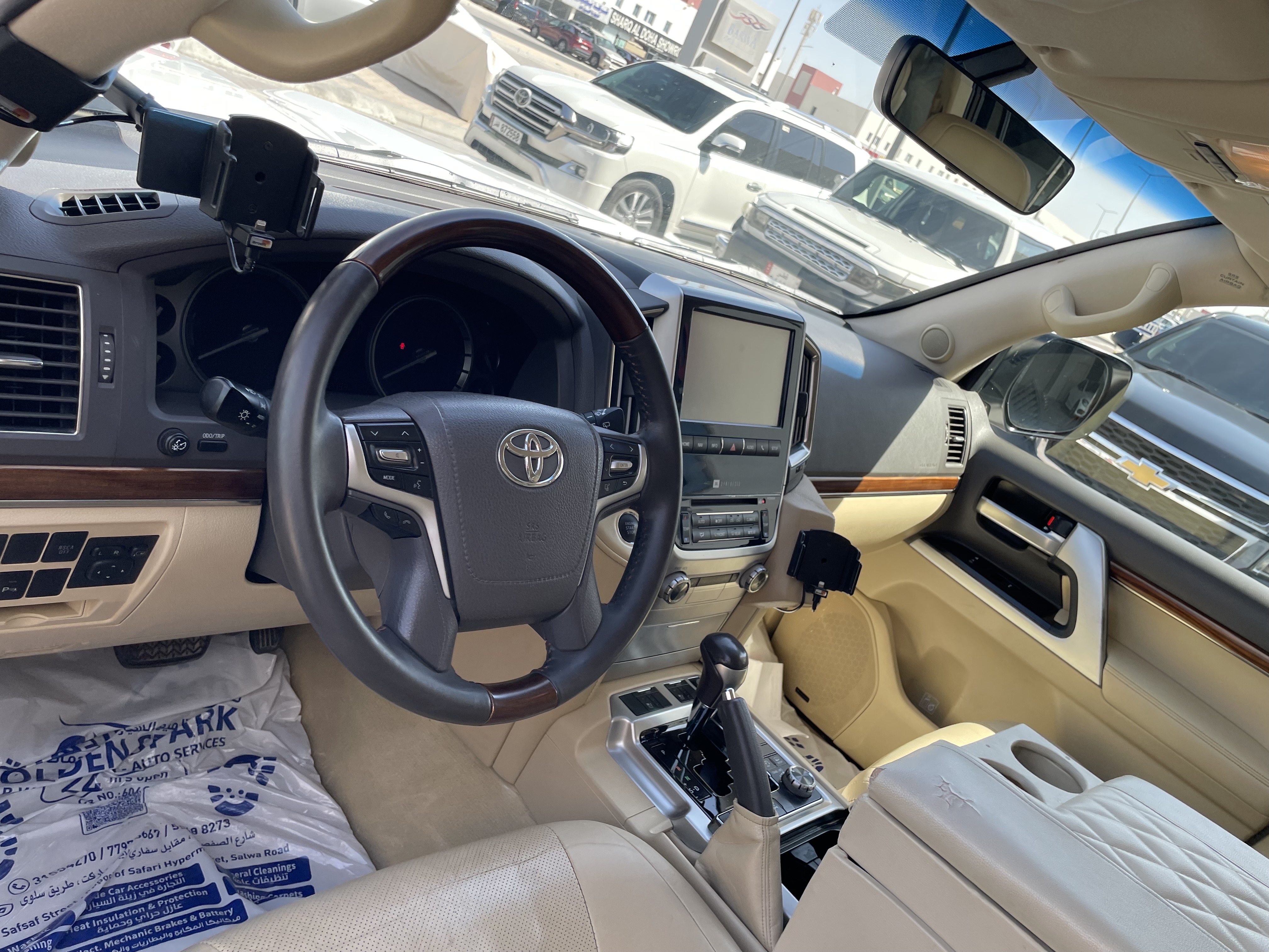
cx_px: 634
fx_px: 953
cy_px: 476
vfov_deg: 53.1
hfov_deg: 67.3
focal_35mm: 26
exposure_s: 1/452
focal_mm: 4.2
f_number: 1.6
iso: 32
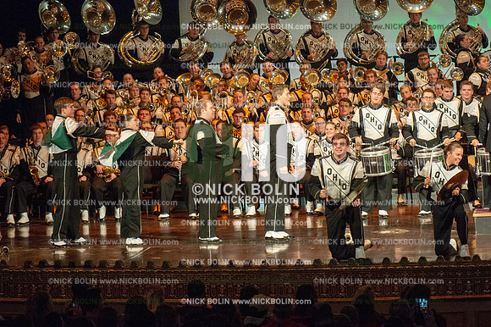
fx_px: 2522
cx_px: 246
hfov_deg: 11.1
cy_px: 164
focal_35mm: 185
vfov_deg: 7.4
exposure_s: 1/320
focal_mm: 185
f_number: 5.6
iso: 8000
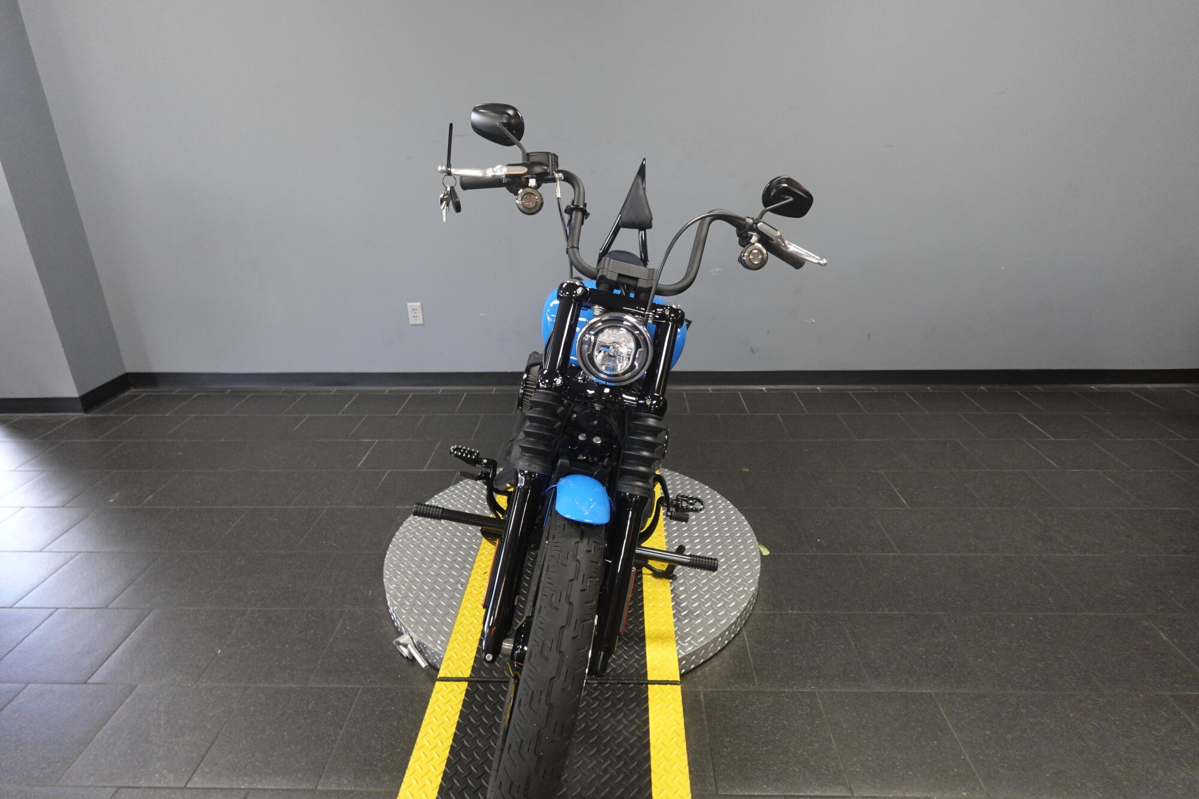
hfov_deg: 84.0
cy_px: 400
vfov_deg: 61.9
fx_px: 666
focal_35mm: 20
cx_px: 600
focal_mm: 7.6
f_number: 2
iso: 640
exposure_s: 1/80
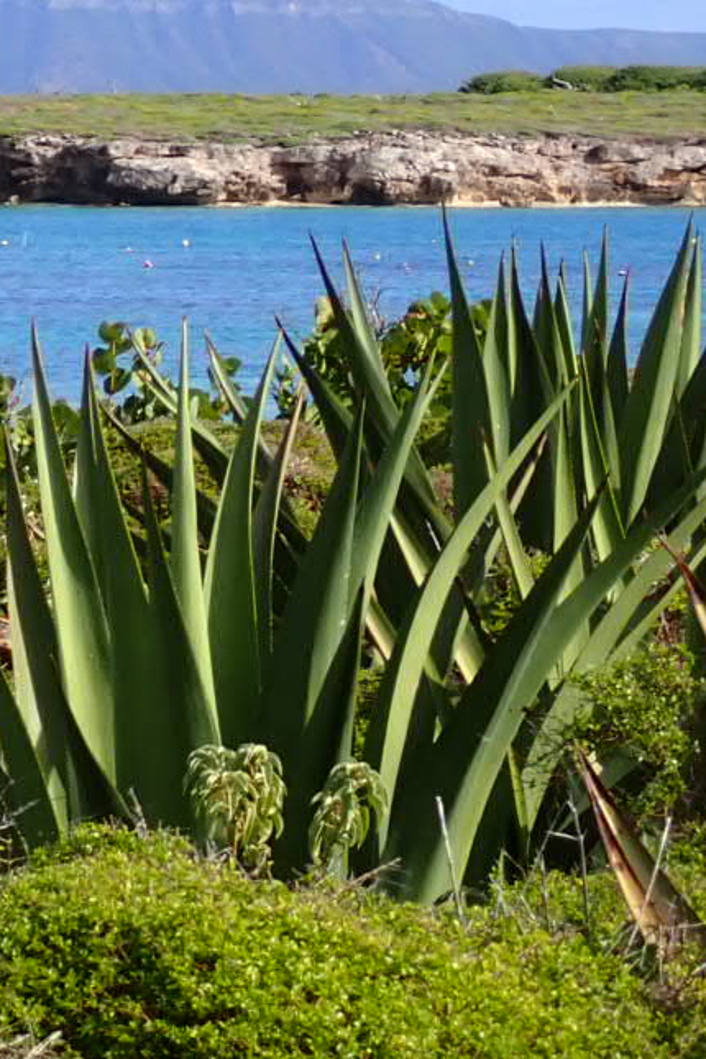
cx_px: -356
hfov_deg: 5.3
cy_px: 263
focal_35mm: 258
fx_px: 7589
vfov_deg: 8.0
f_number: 6.3
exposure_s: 1/320
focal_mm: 18
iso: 100
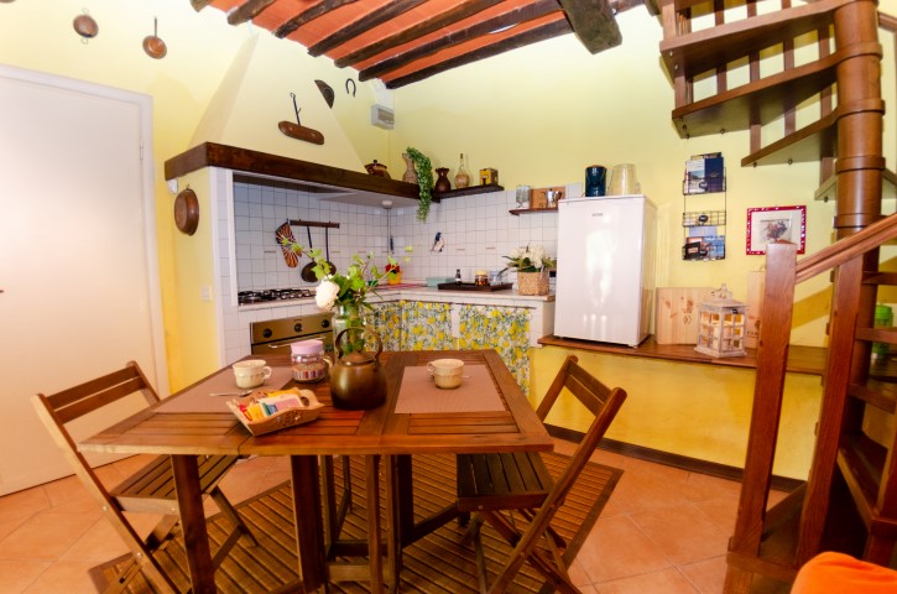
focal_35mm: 18
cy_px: 297
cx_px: 448
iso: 800
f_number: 4
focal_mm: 12
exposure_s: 1/60
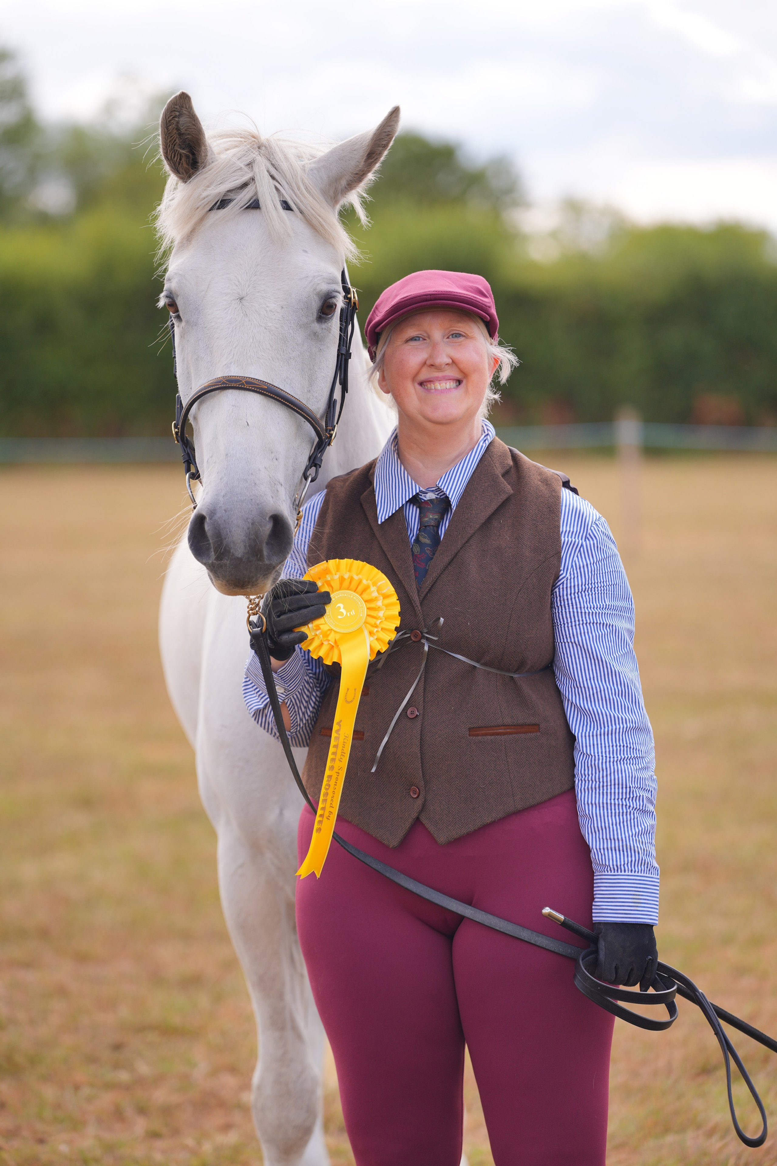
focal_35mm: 125
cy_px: 583
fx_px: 4034
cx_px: 388
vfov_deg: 16.4
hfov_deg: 11.0
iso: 100
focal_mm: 124.6
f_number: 2.8
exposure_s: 1/800
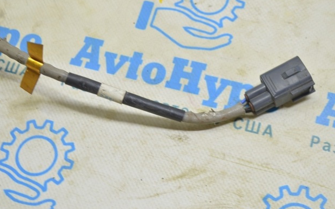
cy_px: 103
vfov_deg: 20.6
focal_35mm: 63
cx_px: 163
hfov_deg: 32.5
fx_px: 575
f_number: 5.6
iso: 400
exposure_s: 1/20
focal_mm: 40
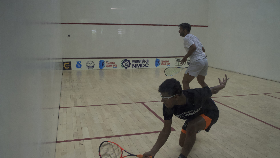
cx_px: 142
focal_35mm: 32
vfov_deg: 36.7
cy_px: 79
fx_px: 238
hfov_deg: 61.0
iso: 2800
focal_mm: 20
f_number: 3.8
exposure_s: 1/500
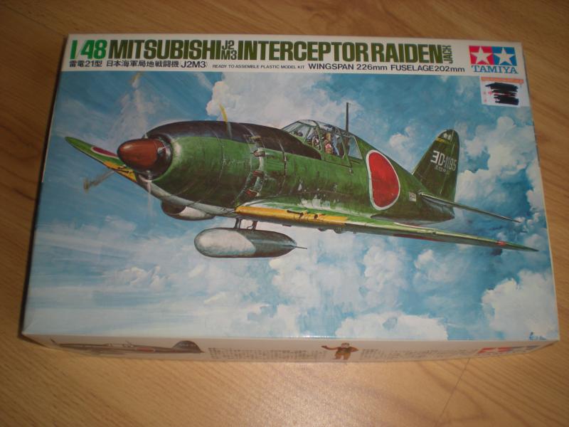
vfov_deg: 37.7
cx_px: 284
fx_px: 625
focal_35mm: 38
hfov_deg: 49.0
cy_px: 214
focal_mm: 6.3
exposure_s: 1/60.7
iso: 64
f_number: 3.1
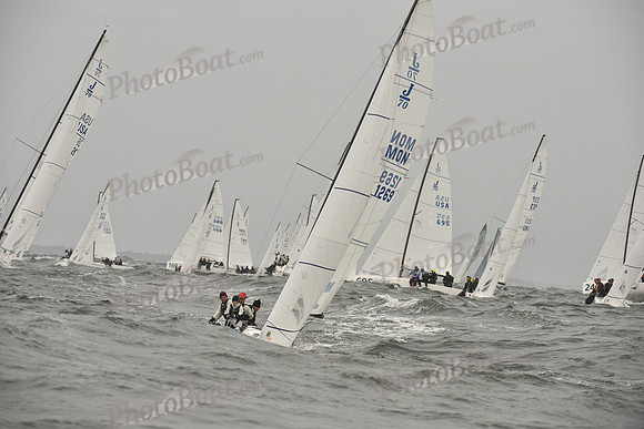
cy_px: 214
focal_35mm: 200
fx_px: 3578
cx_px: 322
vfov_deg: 6.9
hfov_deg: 10.3
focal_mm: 200
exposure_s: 1/1250
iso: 400
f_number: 7.1
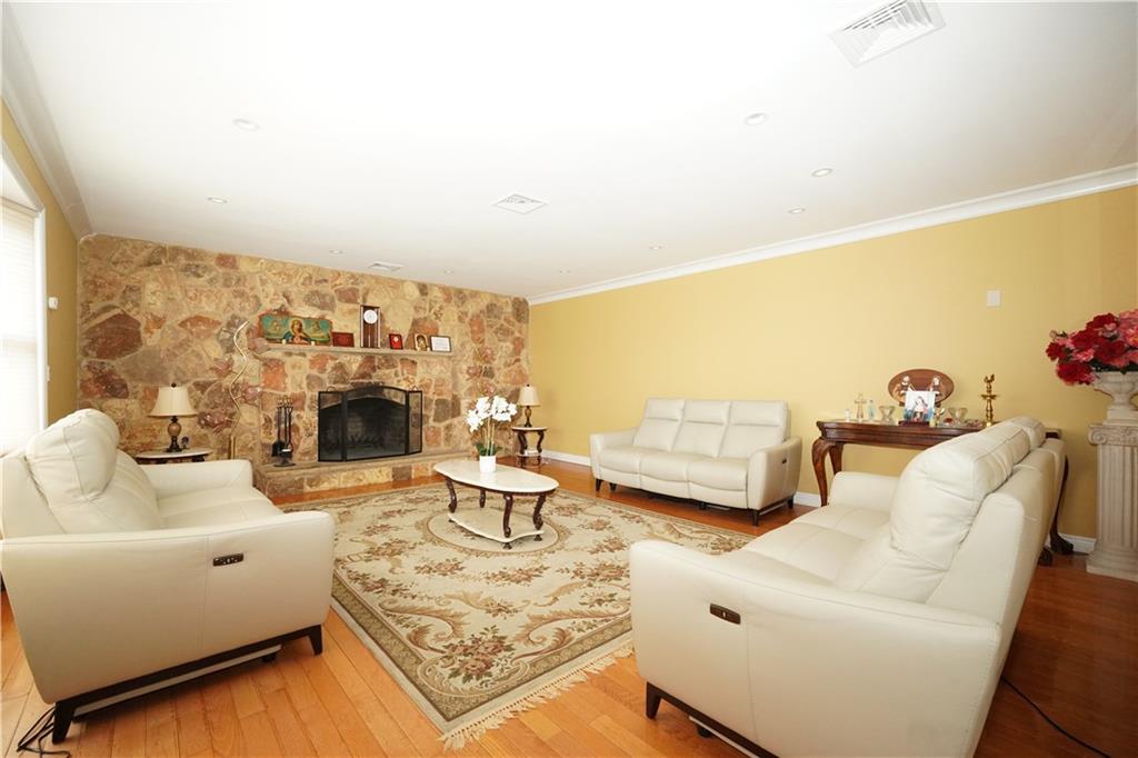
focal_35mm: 15
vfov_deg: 77.3
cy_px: 379
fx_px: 474
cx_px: 569
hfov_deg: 100.4
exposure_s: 1/125
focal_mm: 10
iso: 1600
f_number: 4
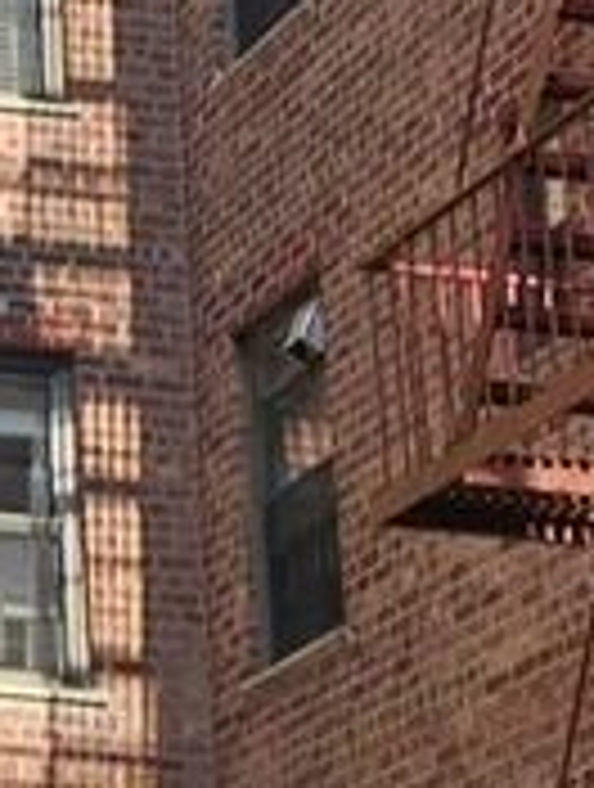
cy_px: 277
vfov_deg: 11.0
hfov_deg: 7.9
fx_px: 4081
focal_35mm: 179
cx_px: -630
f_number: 1.7
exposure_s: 1/222
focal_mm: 6.3
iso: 10
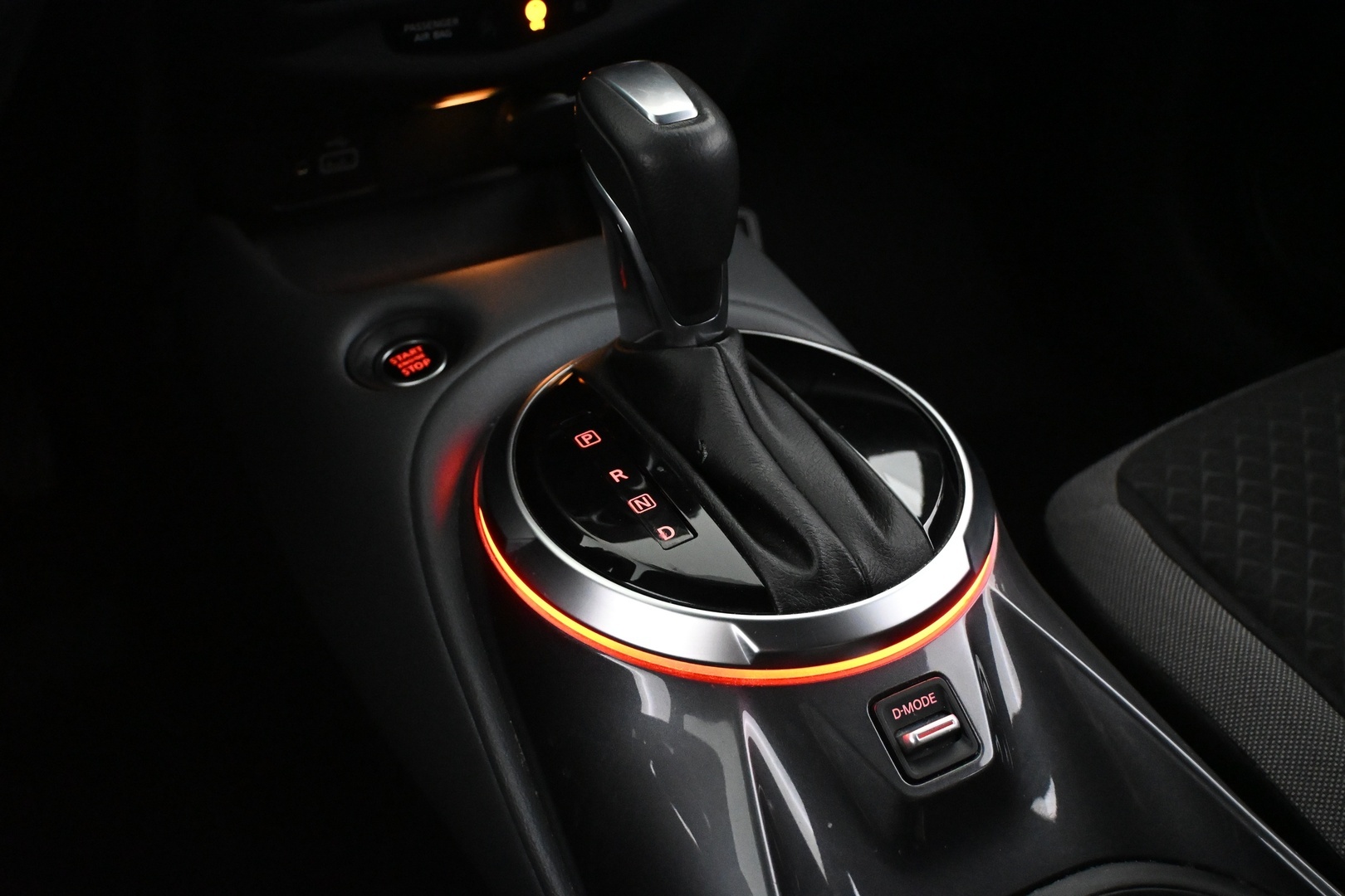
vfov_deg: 32.4
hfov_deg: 47.2
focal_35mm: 41
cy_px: 448
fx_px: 1541
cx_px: 672
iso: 7200
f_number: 4.5
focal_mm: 27.5
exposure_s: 1/60
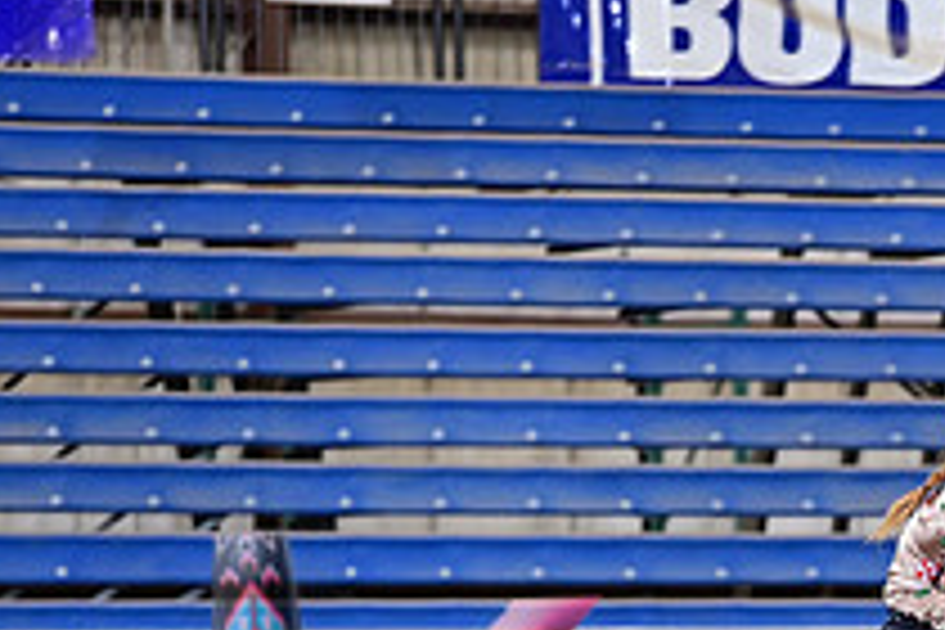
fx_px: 14489
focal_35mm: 552
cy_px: 853
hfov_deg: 3.7
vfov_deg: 2.5
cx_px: 1048
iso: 2000
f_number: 4
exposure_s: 1/250
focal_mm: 200
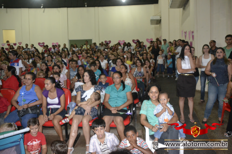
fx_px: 193
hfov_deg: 61.9
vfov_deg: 43.6
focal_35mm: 30
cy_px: 77
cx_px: 116
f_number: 3.5
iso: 3200
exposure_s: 1/60
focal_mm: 20
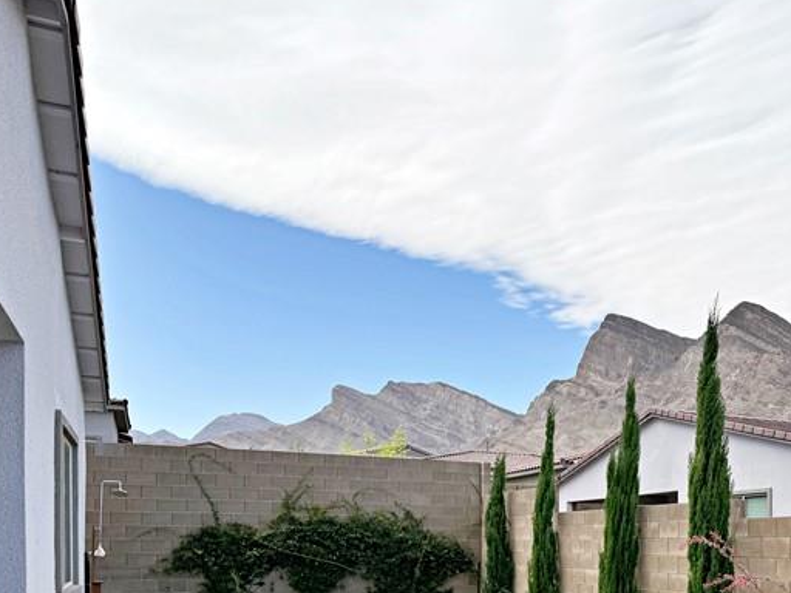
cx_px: 598
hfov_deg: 38.6
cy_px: 548
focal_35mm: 48
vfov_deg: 28.9
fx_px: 1097
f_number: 1.78
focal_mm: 6.76
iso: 80
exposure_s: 1/5714
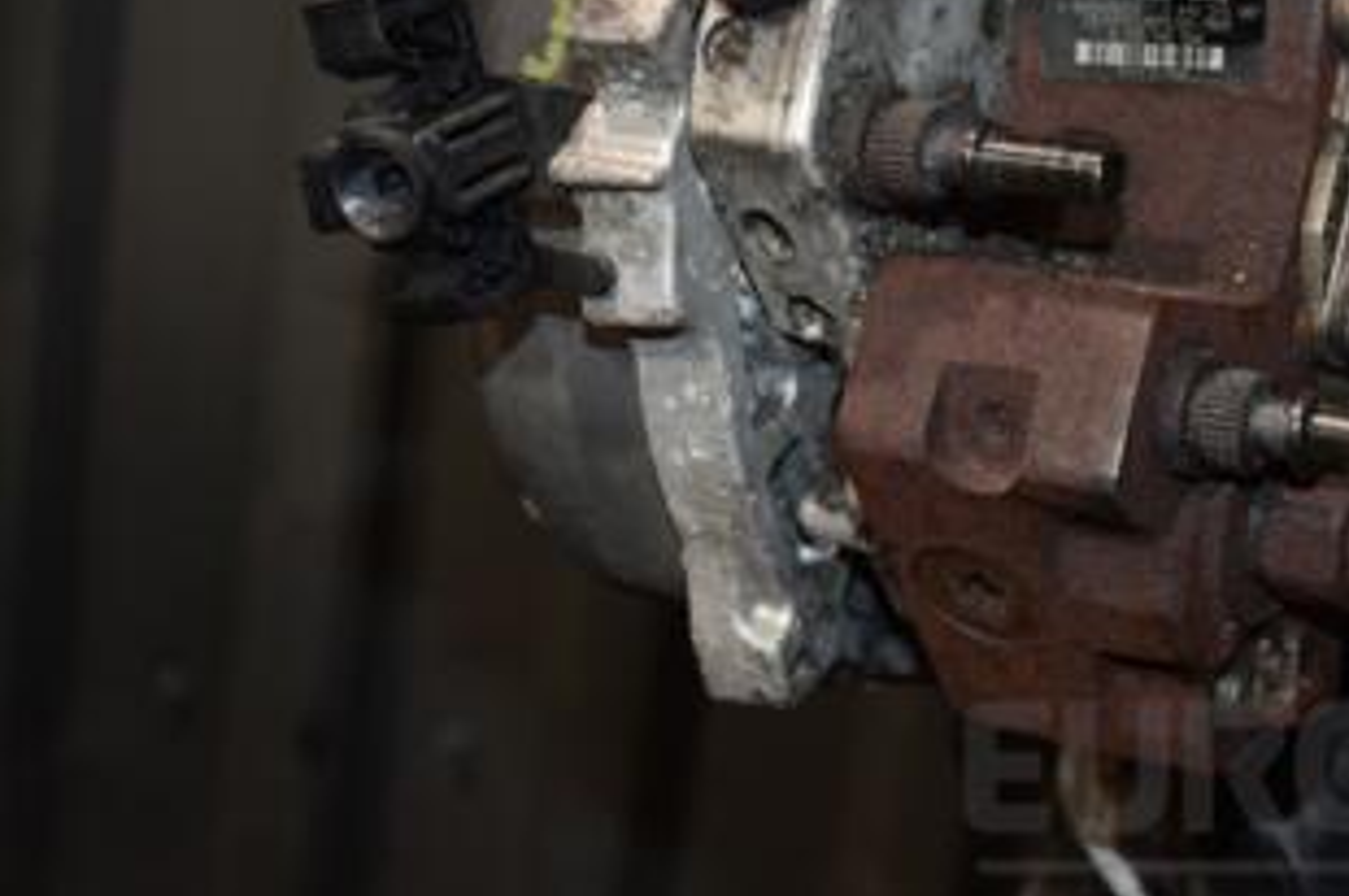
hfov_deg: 21.9
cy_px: 187
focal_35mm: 93
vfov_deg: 14.6
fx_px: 3481
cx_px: 883
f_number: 5
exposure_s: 1/60
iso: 800
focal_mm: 32
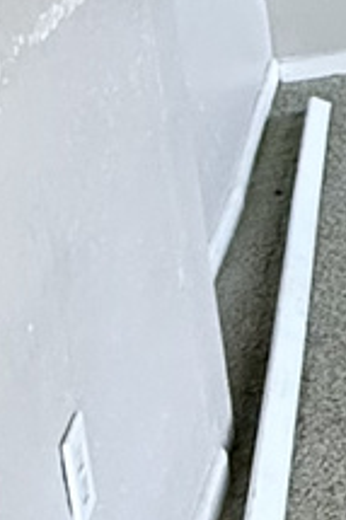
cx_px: 1128
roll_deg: +0.2
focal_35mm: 104
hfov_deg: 9.4
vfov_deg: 18.7
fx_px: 1502
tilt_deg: -12.3
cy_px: -89
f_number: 2.2
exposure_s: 1/60
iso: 640
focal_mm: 2.22
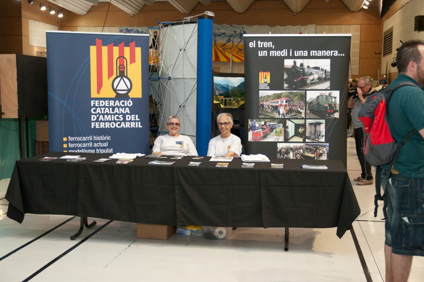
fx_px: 547
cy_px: 141
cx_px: 212
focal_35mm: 46
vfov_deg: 28.9
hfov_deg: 42.4
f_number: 3.5
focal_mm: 31
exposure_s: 1/90
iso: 800
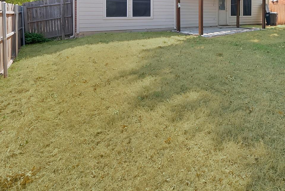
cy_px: 9
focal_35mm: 25
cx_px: 259
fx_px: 198
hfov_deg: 60.1
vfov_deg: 45.2
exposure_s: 1/160
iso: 640
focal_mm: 12
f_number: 9
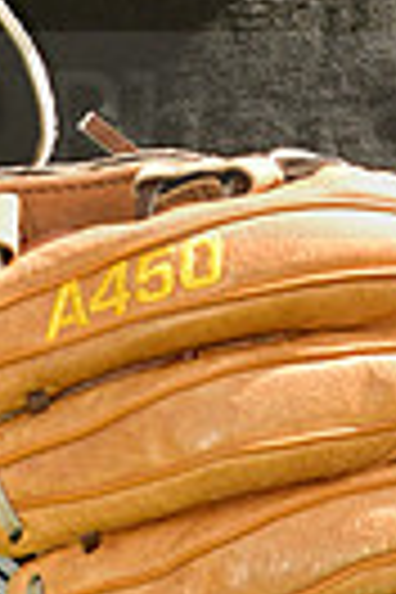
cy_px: 94
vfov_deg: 1.8
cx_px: 362
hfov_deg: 1.2
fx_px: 18479
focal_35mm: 1120
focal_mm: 170
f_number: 5
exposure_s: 1/640
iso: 200
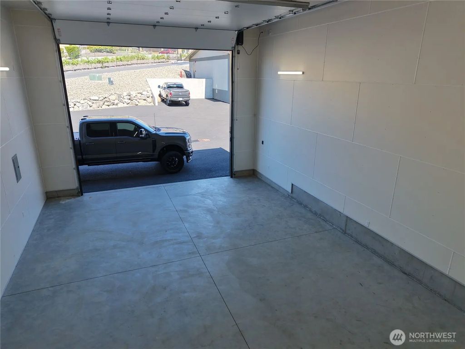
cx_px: 232
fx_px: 322
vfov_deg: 56.8
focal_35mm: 24
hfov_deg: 71.6
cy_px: 174
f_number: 1.8
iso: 100
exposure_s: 1/240
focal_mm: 8.67
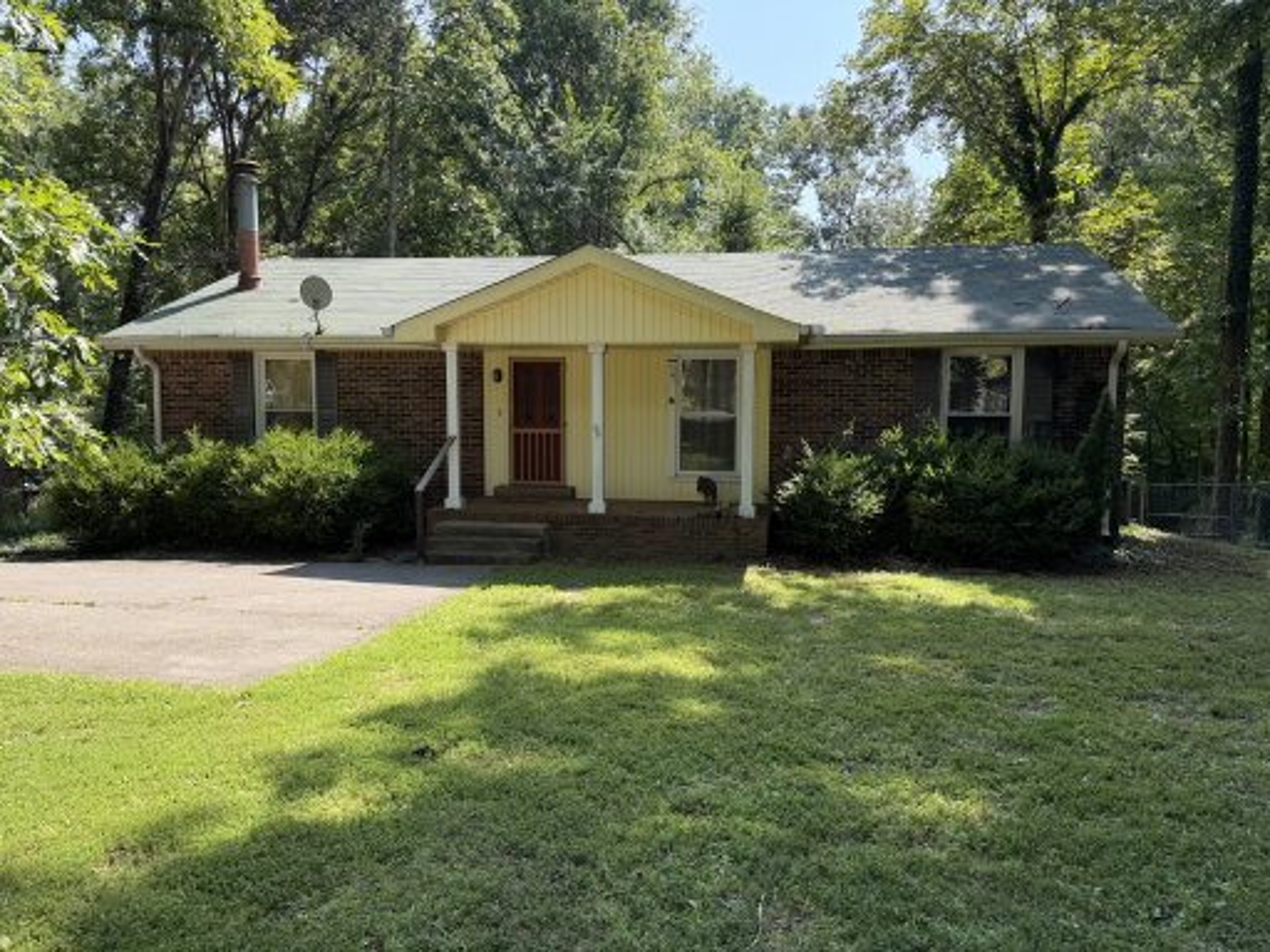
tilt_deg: -5.6
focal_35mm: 24
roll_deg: +0.2
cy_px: 476
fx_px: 881
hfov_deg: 71.6
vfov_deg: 56.8
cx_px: 635
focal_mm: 6.76
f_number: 1.78
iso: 80
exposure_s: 1/878
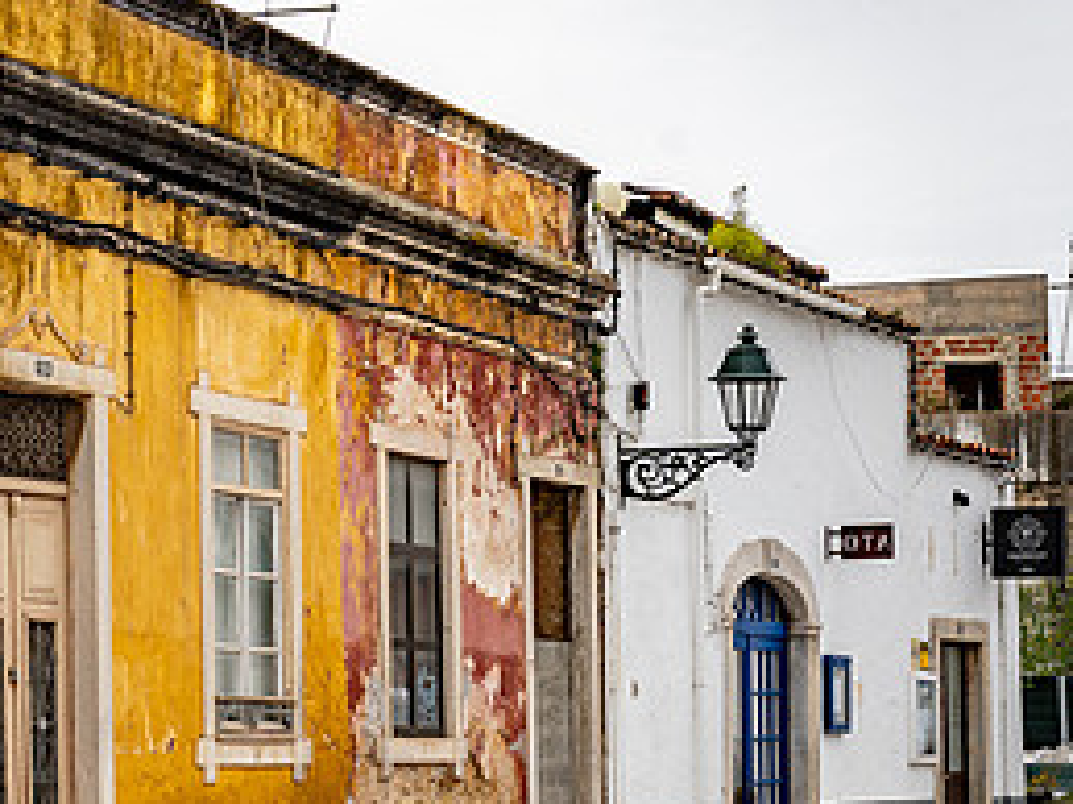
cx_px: 46
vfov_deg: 14.4
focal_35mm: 102
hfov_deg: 18.8
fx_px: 3160
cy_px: 584
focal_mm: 42
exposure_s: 1/500
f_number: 8
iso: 100
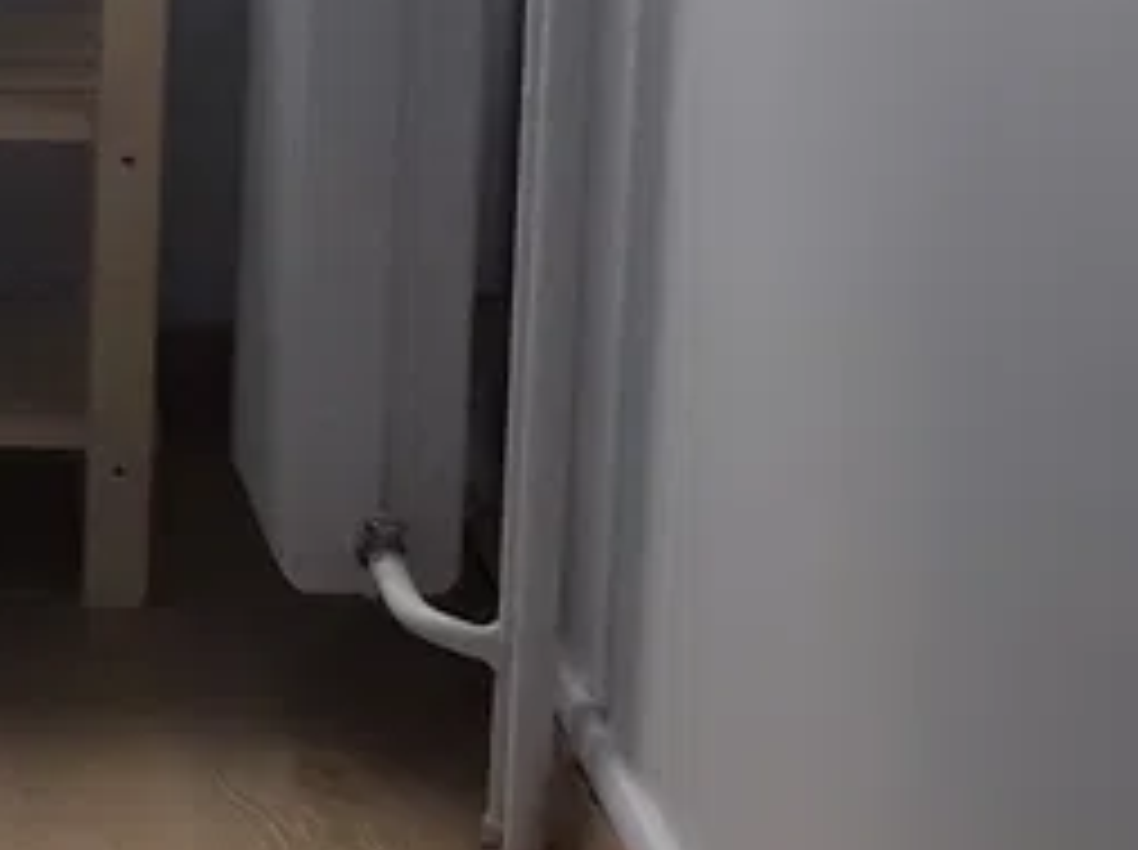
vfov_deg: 8.6
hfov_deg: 9.0
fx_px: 5614
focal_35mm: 171
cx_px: -2451
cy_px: 175
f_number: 1.7
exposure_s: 1/121
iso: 40
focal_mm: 3.71
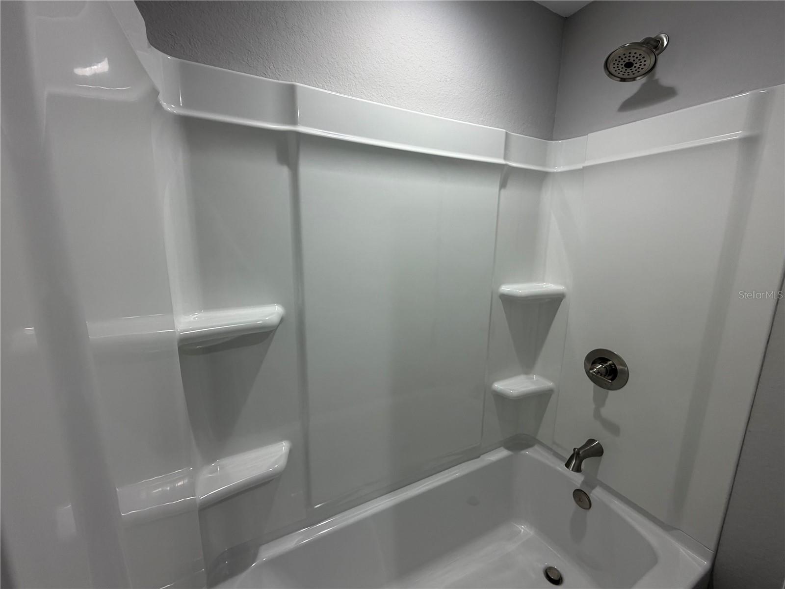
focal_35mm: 14
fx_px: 317
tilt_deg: -10.5
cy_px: 294
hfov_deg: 102.1
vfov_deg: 85.7
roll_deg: -0.8
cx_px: 392
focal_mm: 2.22
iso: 100
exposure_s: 1/120
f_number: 2.2
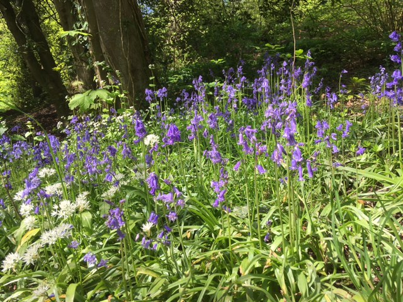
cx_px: 202
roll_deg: +4.4
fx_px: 338
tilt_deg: -2.9
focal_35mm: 29
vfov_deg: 48.2
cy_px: 151
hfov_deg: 61.7
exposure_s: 1/523
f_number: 2.2
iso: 25
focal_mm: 4.15
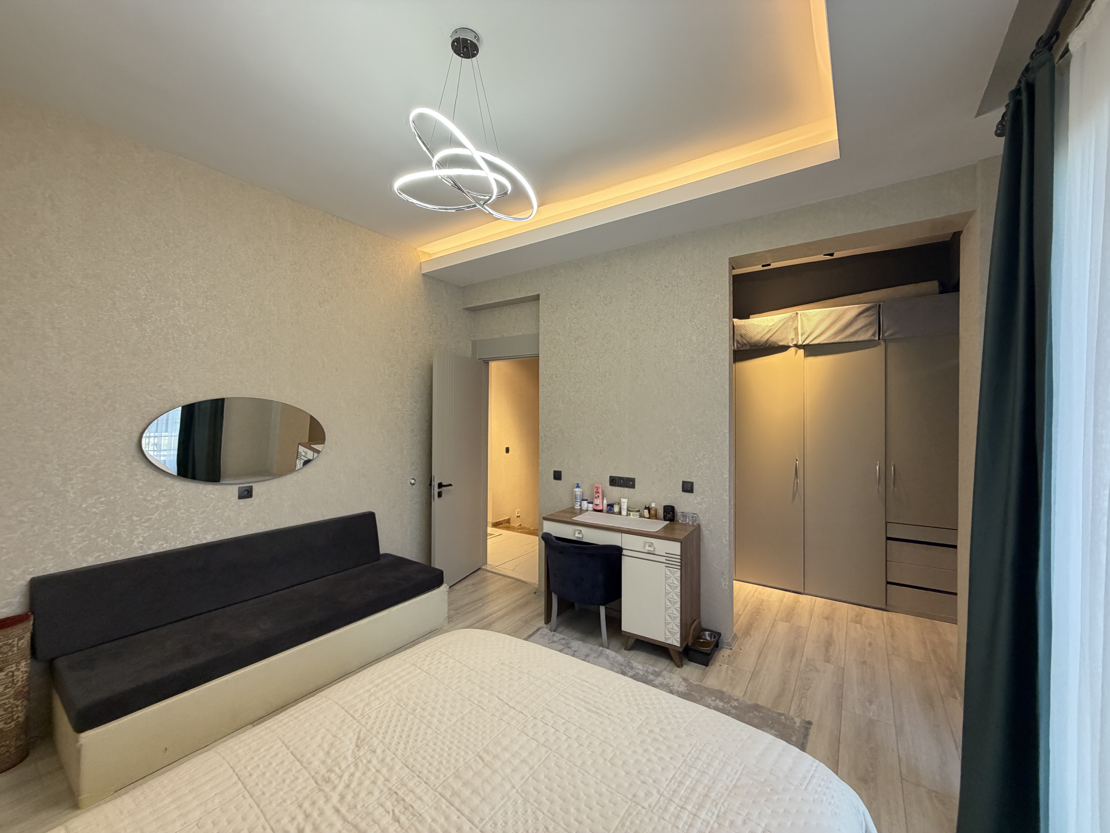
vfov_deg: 85.7
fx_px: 449
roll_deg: +0.0
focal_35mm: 14
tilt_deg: -0.6
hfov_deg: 102.1
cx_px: 555
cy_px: 416
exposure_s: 1/50
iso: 320
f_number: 2.2
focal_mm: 2.22
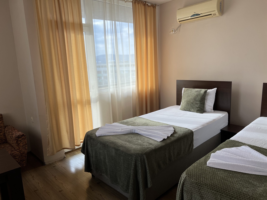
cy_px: 100
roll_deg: +4.2
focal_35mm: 26
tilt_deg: -10.0
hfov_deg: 67.3
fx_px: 201
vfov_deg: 53.1
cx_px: 134
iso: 40
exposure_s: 1/191
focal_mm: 5.7
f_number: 1.5
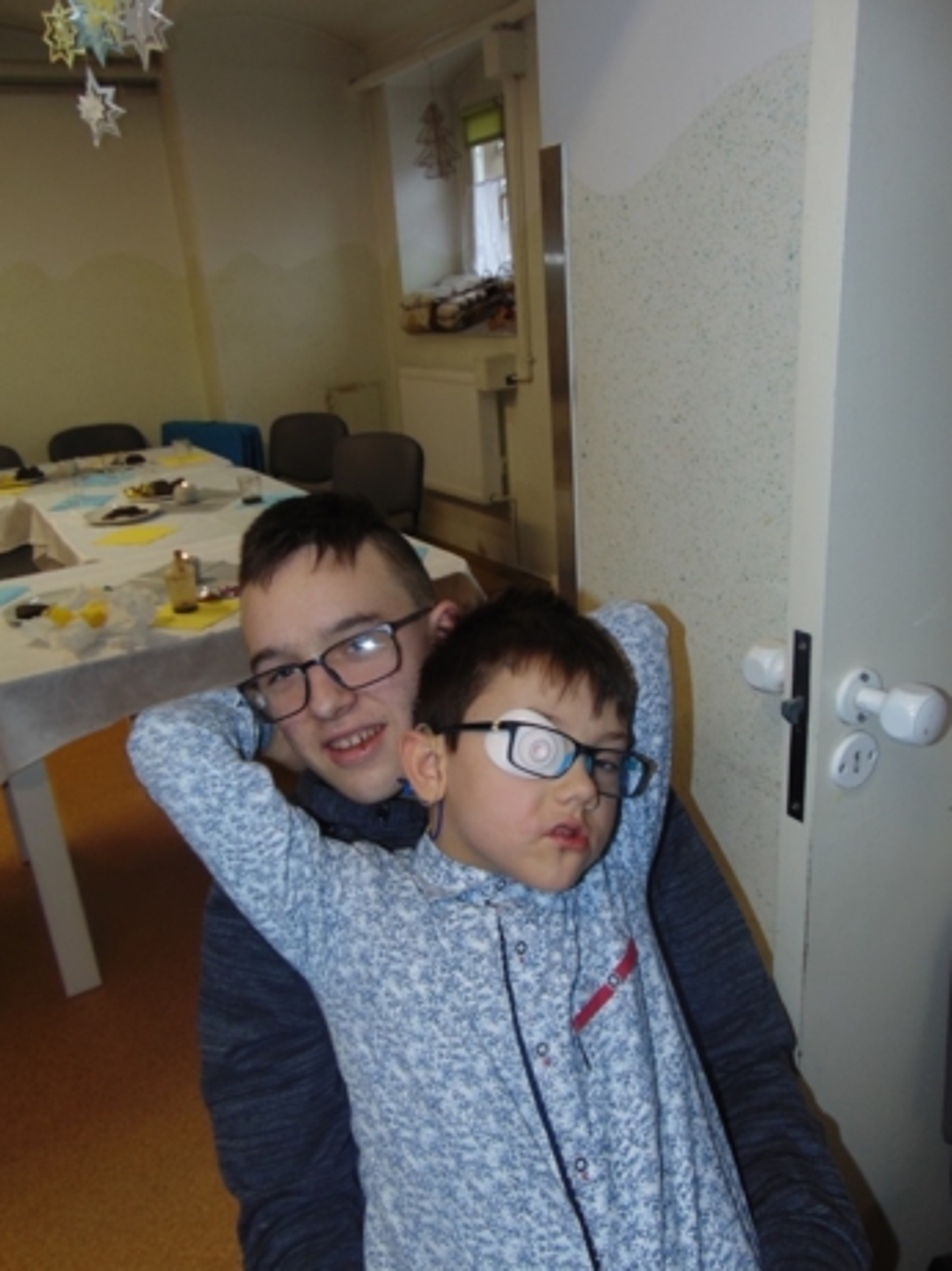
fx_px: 954
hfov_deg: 53.0
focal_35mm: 26
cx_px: 482
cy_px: 644
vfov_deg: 67.3
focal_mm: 4.5
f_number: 3
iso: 80
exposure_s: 1/30
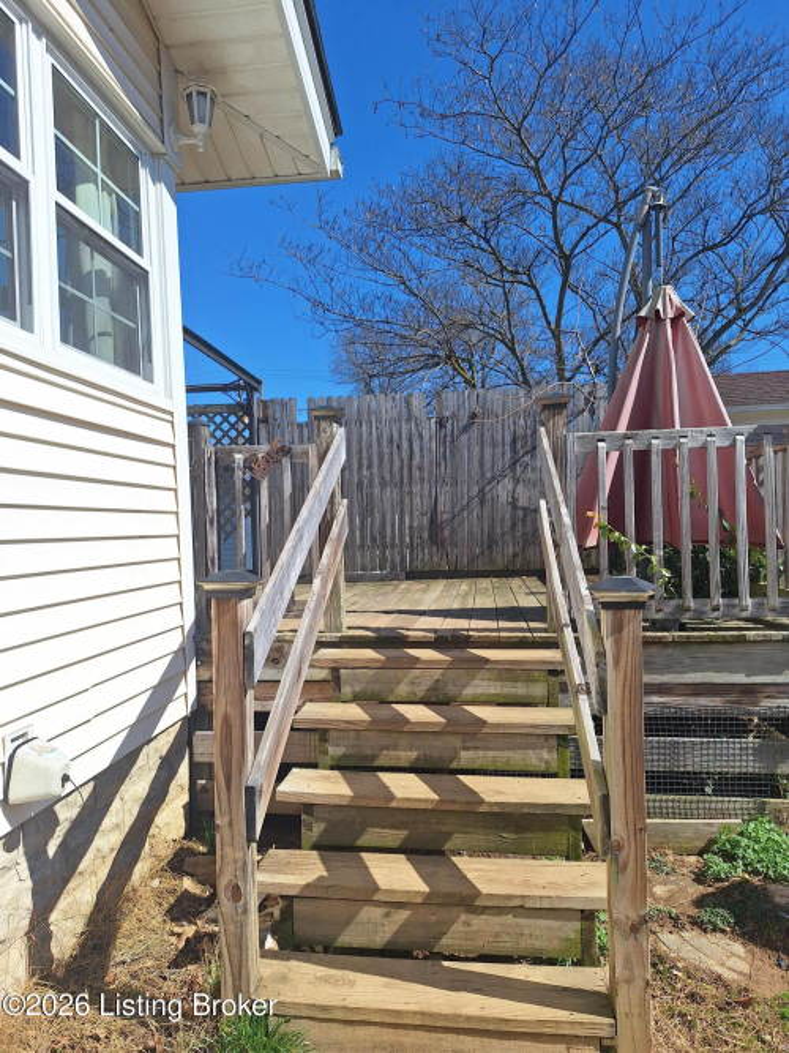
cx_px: 394
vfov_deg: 73.9
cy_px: 526
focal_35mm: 23
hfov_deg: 58.9
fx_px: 699
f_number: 1.8
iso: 40
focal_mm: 5.54
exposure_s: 1/3876
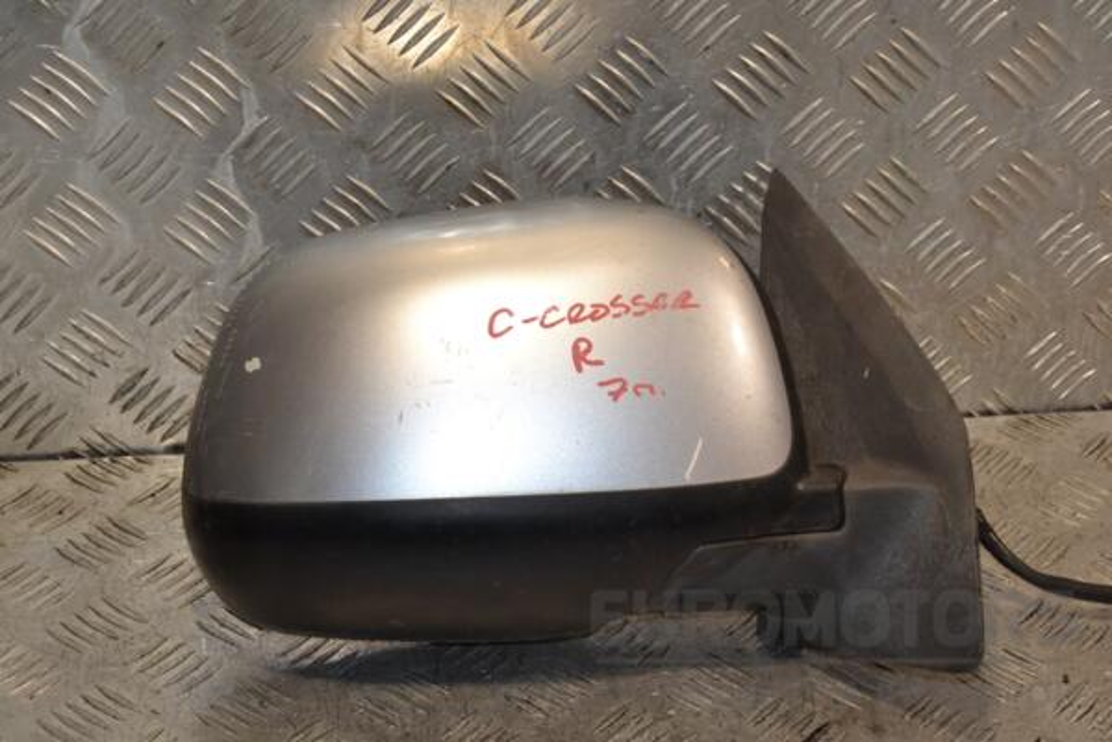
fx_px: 2687
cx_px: 556
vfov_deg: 15.7
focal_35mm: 87
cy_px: 371
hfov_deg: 23.4
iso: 800
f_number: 11
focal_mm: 58
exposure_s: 1/200
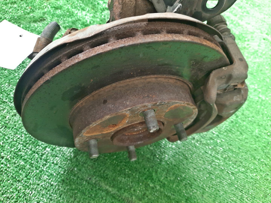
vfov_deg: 54.9
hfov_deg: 69.4
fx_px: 196
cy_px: 102
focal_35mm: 25
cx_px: 136
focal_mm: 4.6
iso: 342
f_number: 2
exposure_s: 1/33
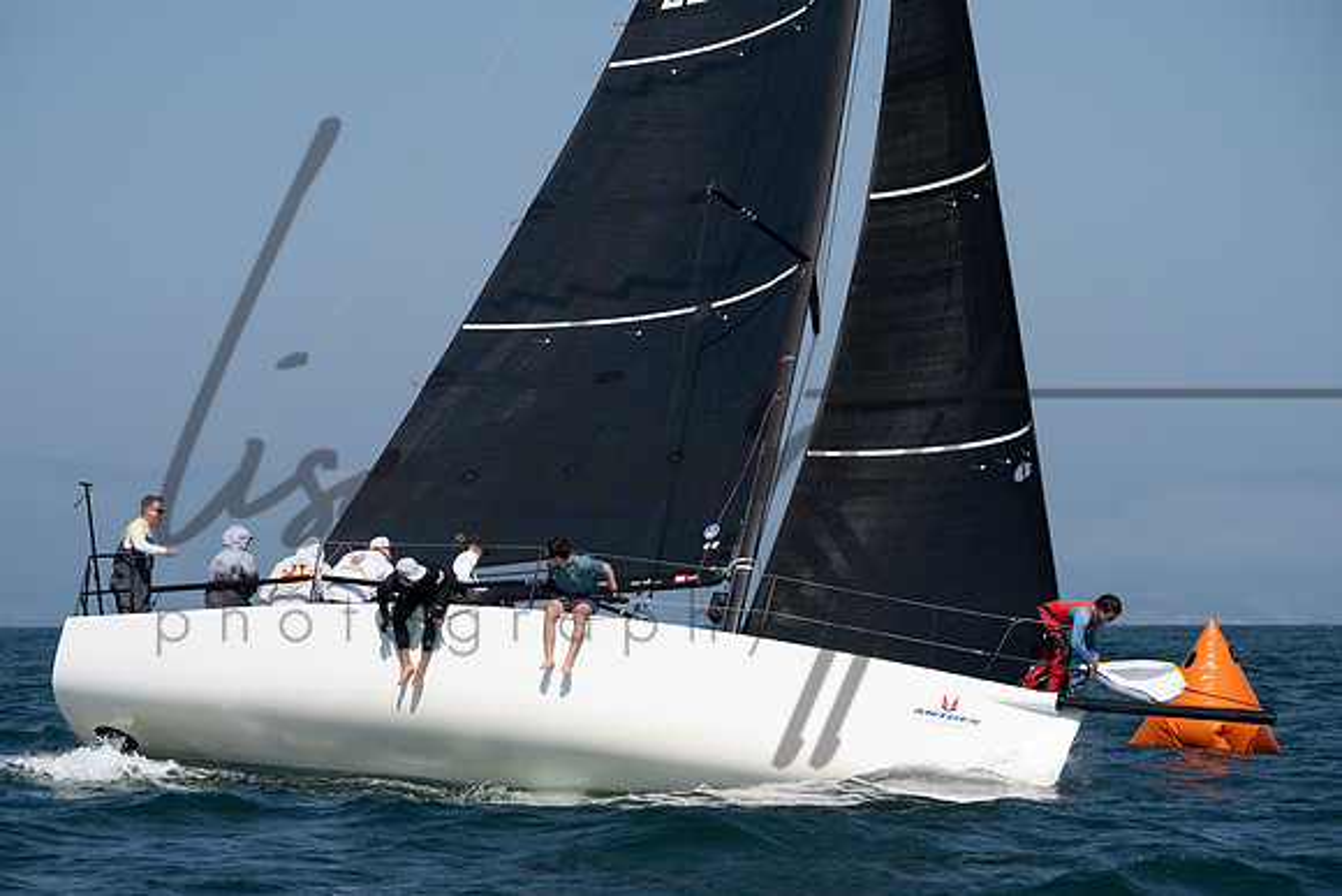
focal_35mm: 170
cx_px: 650
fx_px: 6322
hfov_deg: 12.1
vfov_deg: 8.1
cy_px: 436
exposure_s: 1/2000
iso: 500
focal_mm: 150
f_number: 8
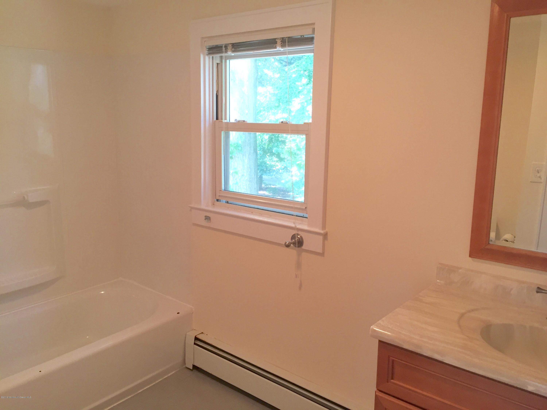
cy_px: 205
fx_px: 458
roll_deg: -3.3
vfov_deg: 48.2
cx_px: 274
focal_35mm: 29
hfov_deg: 61.7
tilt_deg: -11.5
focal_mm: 4.15
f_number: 2.2
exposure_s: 1/30
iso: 64
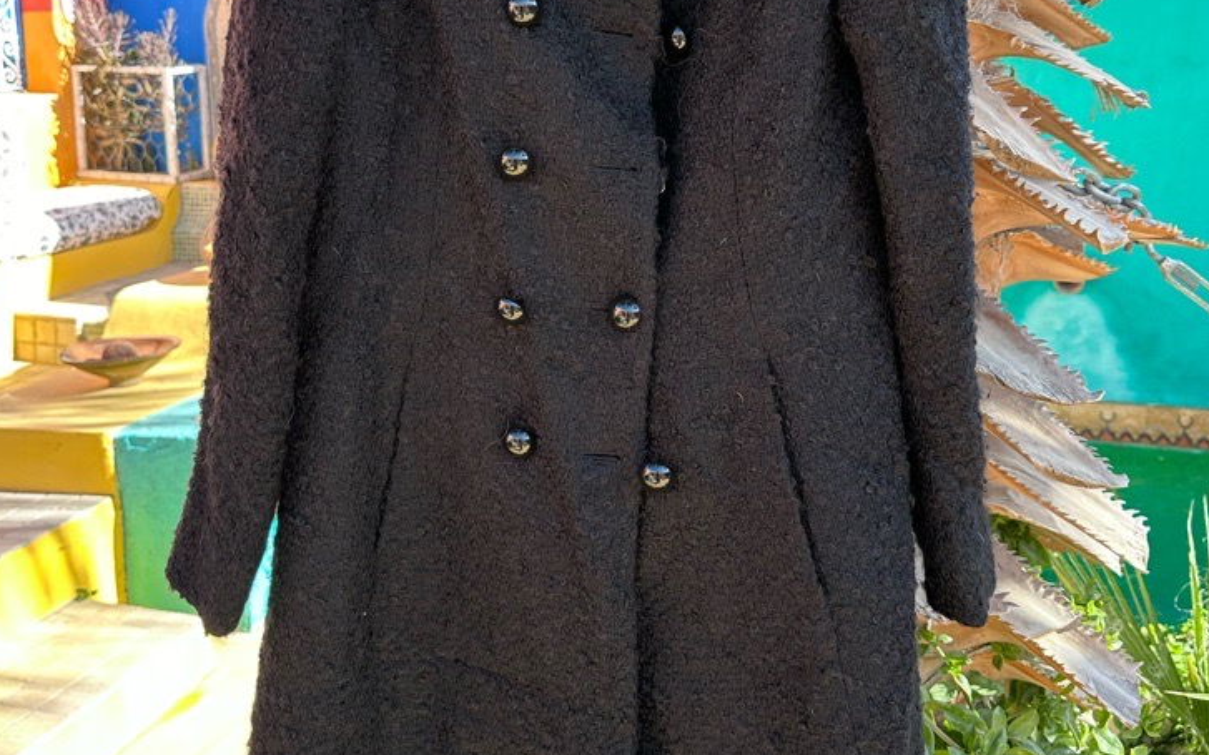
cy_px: 261
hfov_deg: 55.3
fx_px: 1153
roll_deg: -0.6
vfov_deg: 35.9
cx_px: 614
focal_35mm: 35
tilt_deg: -8.9
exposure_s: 1/404
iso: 80
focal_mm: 6.86
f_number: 1.78
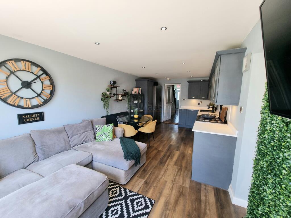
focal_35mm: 13
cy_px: 109
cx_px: 146
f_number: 2.2
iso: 50
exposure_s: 1/50
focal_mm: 2.2
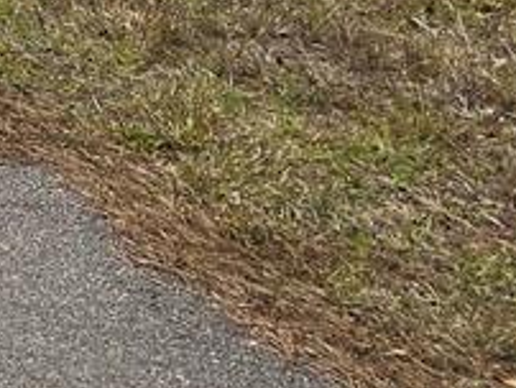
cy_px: -378
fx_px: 2716
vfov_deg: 7.8
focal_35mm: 182
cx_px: -999
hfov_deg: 9.0
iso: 12
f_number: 1.7
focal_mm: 6.3
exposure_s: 1/1252
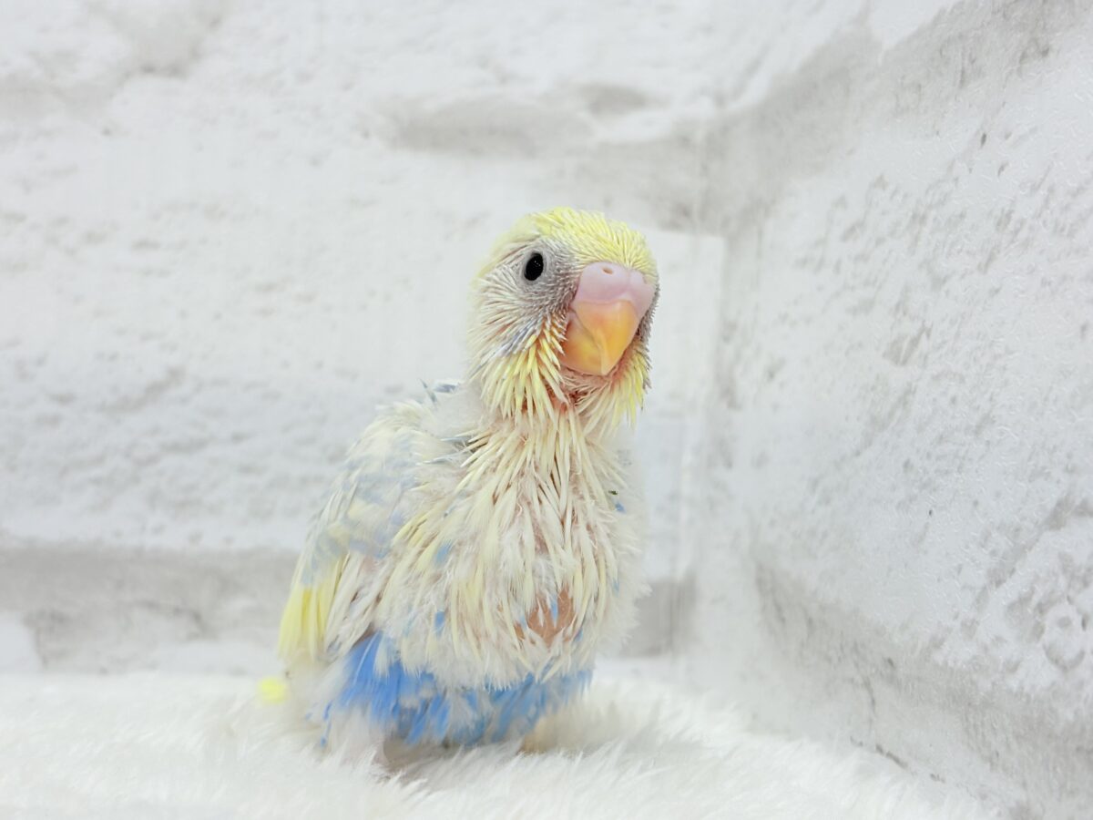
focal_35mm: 52
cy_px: 410
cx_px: 546
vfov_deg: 28.0
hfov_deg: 36.8
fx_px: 1642
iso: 64
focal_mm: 5.96
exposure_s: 1/100
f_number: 1.6
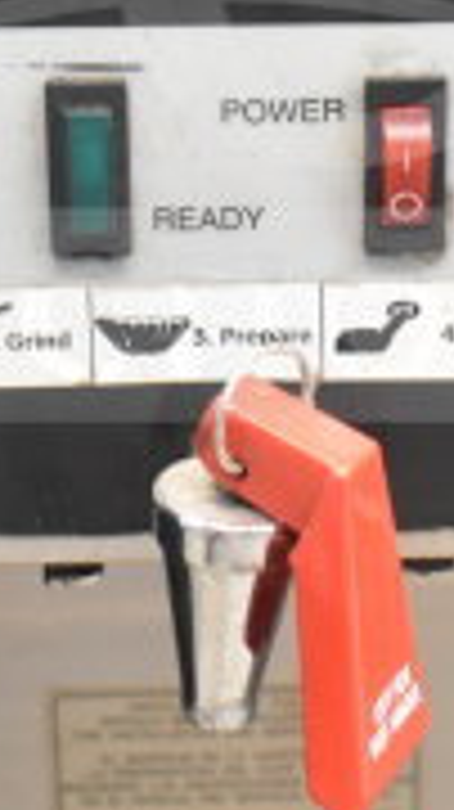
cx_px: 220
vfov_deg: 18.0
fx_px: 2509
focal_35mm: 117
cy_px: 65
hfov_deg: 10.3
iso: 2500
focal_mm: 22
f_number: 3.8
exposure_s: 1/30
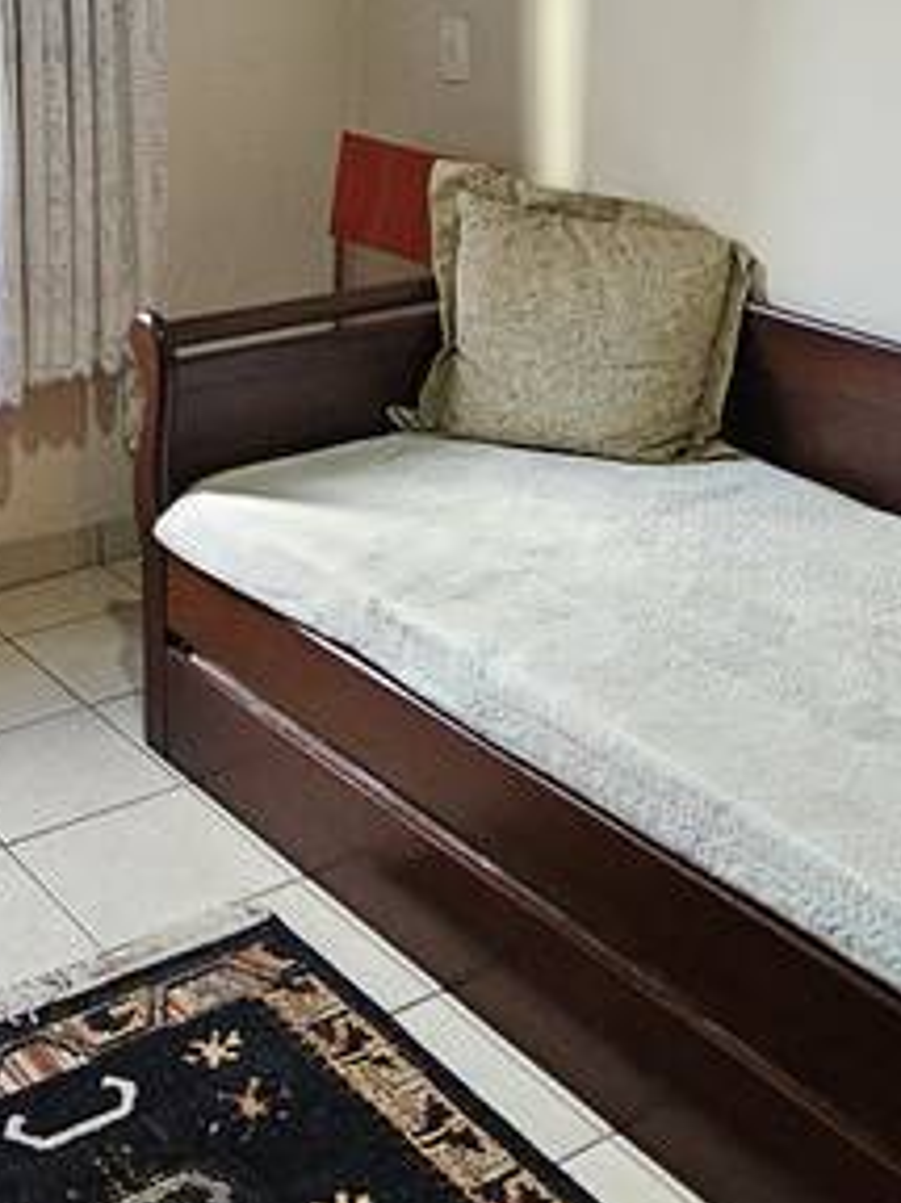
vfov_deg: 36.4
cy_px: 113
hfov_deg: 29.3
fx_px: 1702
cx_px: 256
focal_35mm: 49
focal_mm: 2.2
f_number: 2.2
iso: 400
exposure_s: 1/60
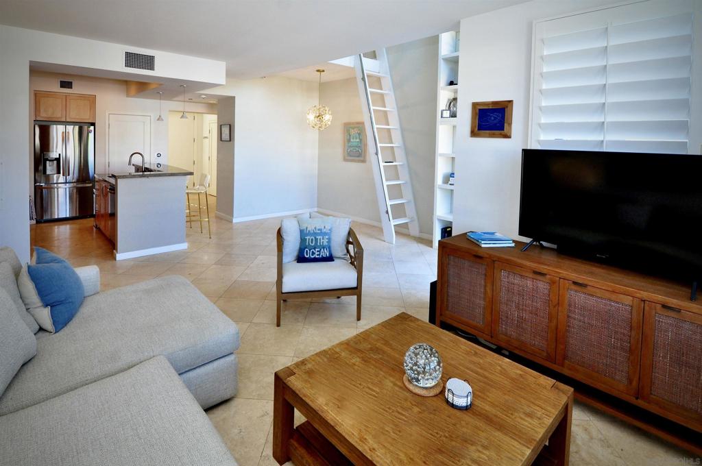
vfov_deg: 71.9
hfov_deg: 95.1
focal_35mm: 16
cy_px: 233
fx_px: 321
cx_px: 351
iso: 800
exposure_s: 1/20
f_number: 6.3
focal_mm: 11
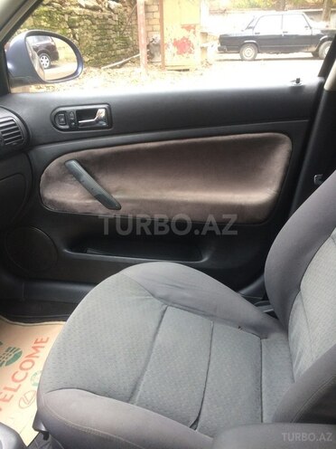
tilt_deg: -28.2
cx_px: 168
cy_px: 224
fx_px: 375
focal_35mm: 29
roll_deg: +0.8
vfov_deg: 61.7
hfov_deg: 48.2
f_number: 2.2
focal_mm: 4.15
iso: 50
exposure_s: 1/33
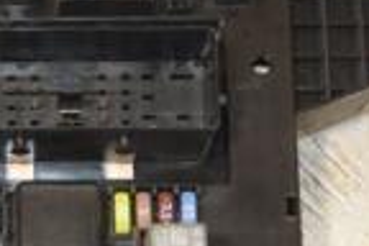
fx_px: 1600
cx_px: -18
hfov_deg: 13.0
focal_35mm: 156
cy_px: 233
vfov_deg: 8.8
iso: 800
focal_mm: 25
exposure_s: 1/200
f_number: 5
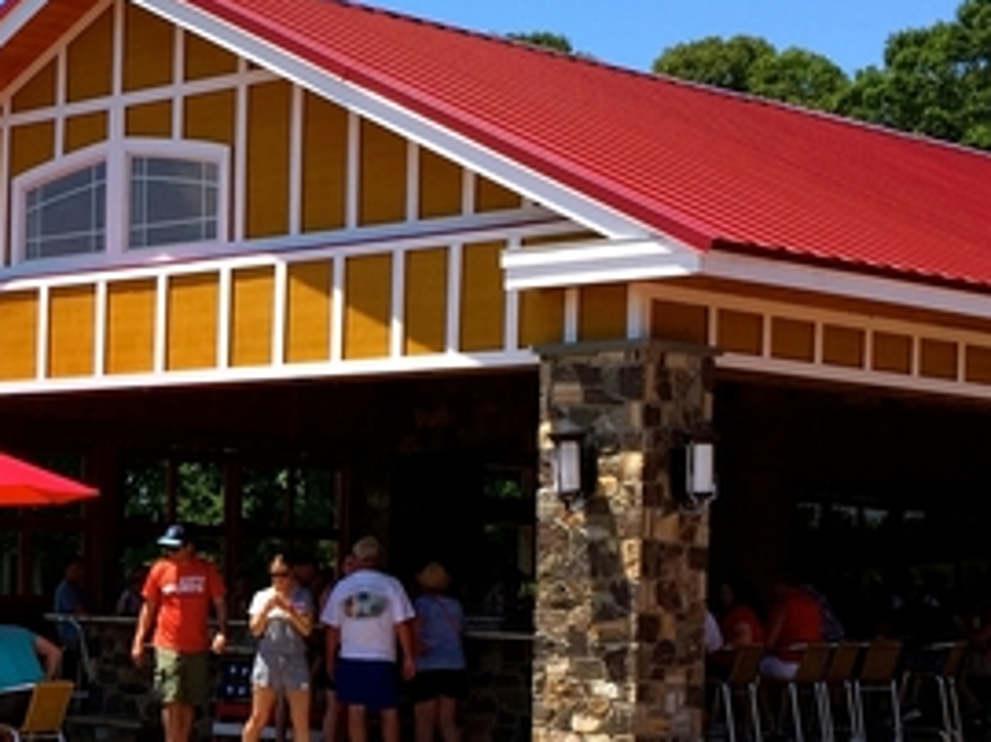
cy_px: 632
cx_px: -92
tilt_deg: -2.0
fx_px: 2460
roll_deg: -2.6
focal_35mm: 86
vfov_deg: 17.0
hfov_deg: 21.6
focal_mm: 4.15
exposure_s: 1/1412
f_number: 2.2
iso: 32
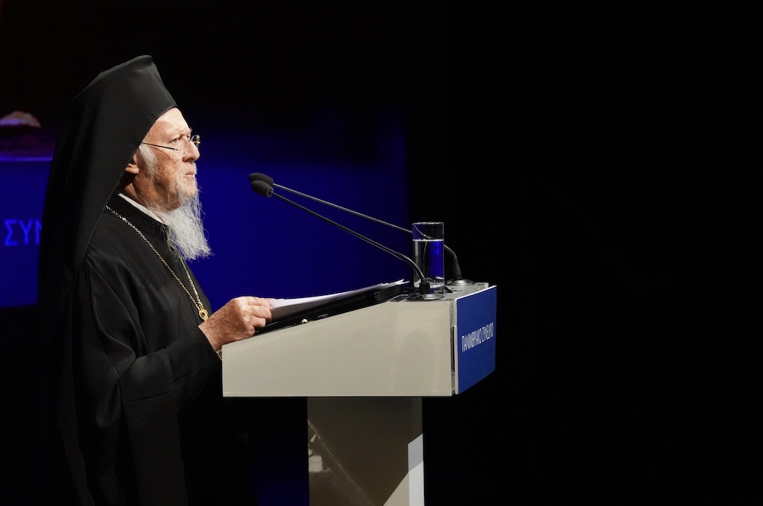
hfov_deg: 19.5
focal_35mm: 105
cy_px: 253
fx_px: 2222
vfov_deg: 13.0
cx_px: 382
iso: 20000
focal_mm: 105
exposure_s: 1/400
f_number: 8
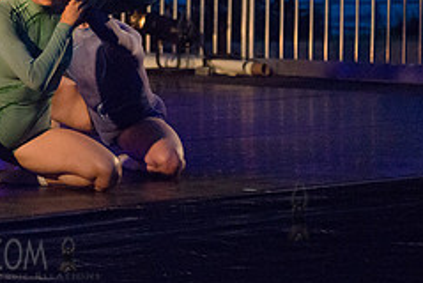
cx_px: -44
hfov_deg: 10.5
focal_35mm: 194
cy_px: -47
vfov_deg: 7.1
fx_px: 2282
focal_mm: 80
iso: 4000
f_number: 2.8
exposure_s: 1/1000
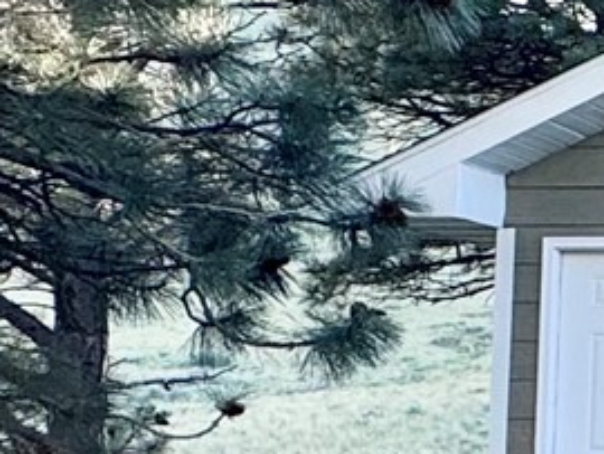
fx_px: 1851
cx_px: 1304
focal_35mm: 106
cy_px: 217
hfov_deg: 14.4
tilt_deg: +5.2
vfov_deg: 14.0
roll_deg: -0.4
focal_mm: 2.22
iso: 40
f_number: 2.2
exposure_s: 1/322
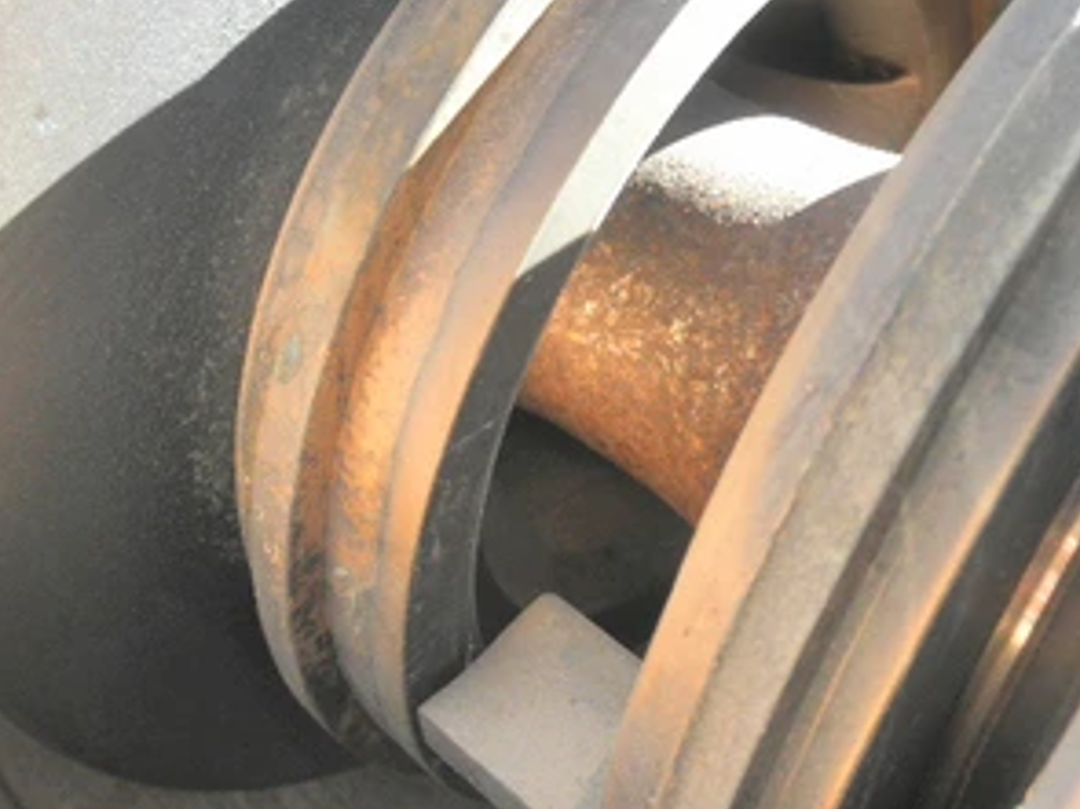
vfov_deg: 37.4
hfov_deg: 49.0
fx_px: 1185
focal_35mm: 38
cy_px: 297
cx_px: 556
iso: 64
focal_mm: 5
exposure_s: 1/80
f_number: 3
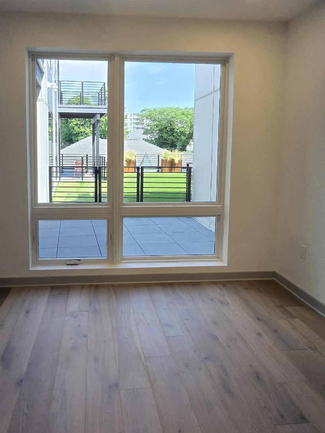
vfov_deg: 71.0
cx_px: 123
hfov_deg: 56.2
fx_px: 300
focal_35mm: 24
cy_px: 177
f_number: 2.2
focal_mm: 2.2
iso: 100
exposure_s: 1/419
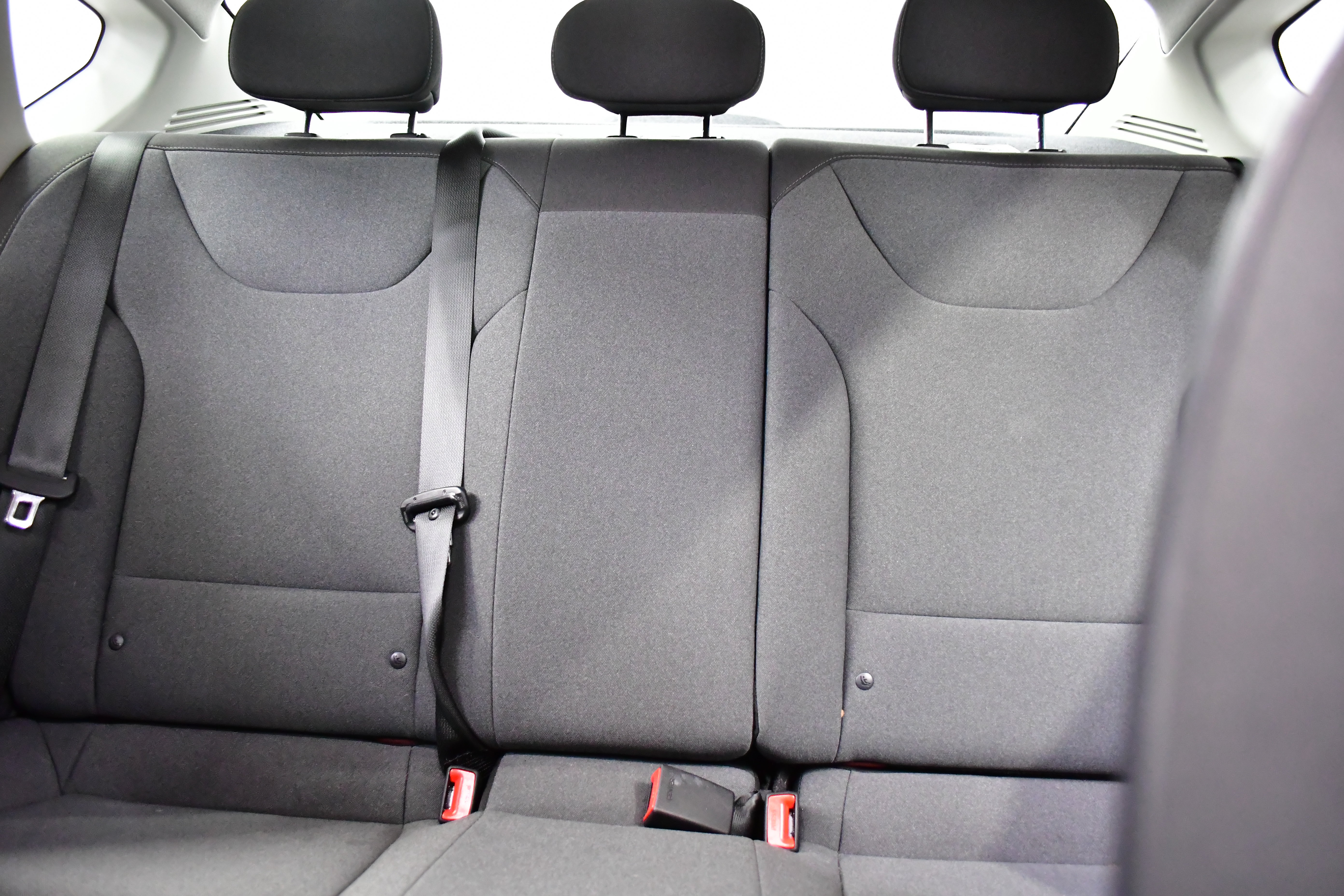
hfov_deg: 67.4
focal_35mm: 27
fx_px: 1008
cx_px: 672
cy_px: 448
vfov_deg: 47.9
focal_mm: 18
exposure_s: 1/30
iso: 5000
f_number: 3.5
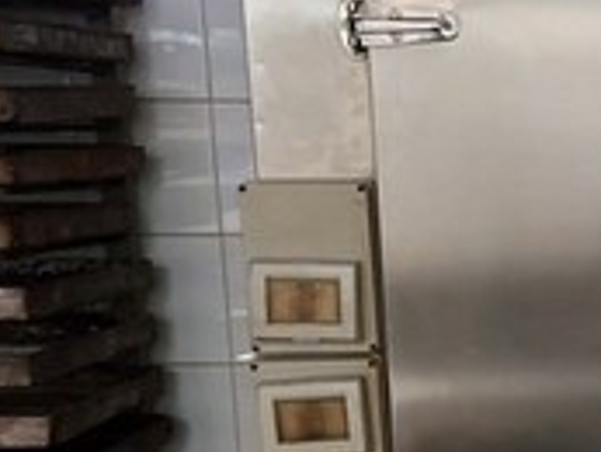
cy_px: 417
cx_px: 778
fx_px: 1442
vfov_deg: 17.5
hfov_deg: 21.3
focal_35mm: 83
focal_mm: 5.23
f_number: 1.8
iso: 500
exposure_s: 1/20
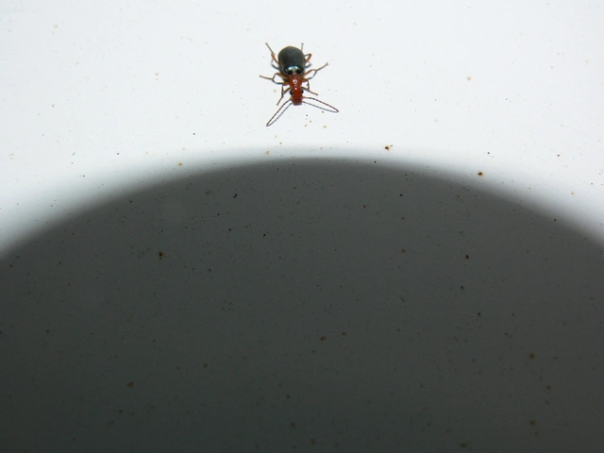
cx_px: 302
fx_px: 960
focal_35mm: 55
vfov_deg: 26.6
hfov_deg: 34.9
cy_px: 226
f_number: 4
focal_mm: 9.1
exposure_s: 1/60
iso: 100
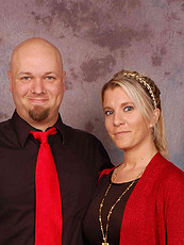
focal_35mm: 107
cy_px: 218
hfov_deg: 13.8
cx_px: 68
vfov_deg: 18.1
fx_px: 757
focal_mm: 38
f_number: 10
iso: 200
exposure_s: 1/125
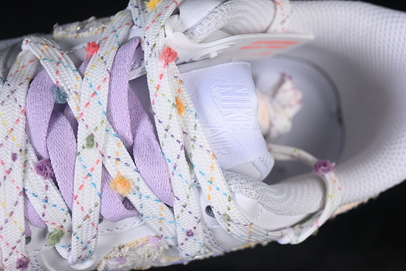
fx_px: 846
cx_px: 203
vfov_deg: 18.2
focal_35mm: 75
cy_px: 136
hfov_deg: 27.0
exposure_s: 1/80
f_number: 7.1
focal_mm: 50
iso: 160
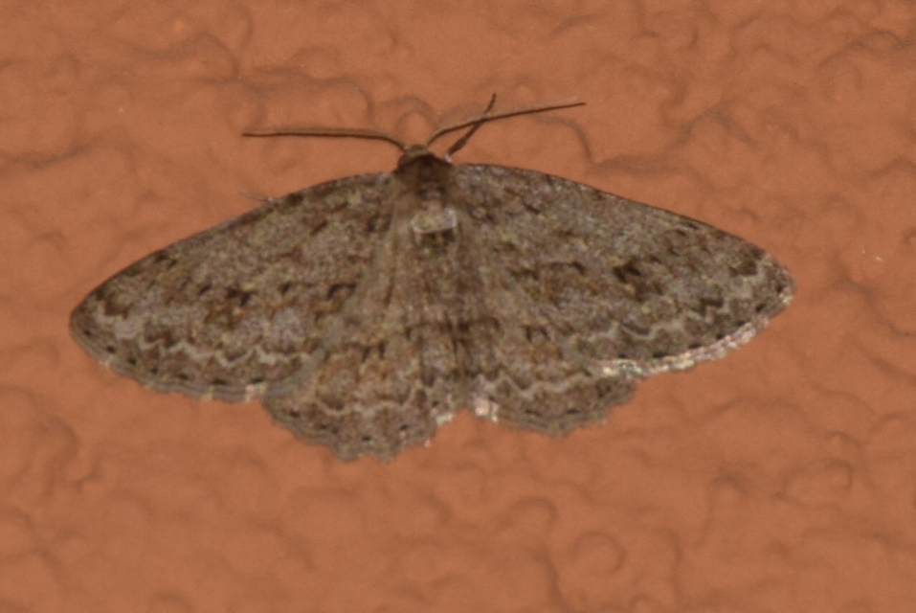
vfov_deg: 6.6
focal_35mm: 210
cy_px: 306
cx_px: 458
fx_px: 5348
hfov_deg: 9.8
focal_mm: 140
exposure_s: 1/160
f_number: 13
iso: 100
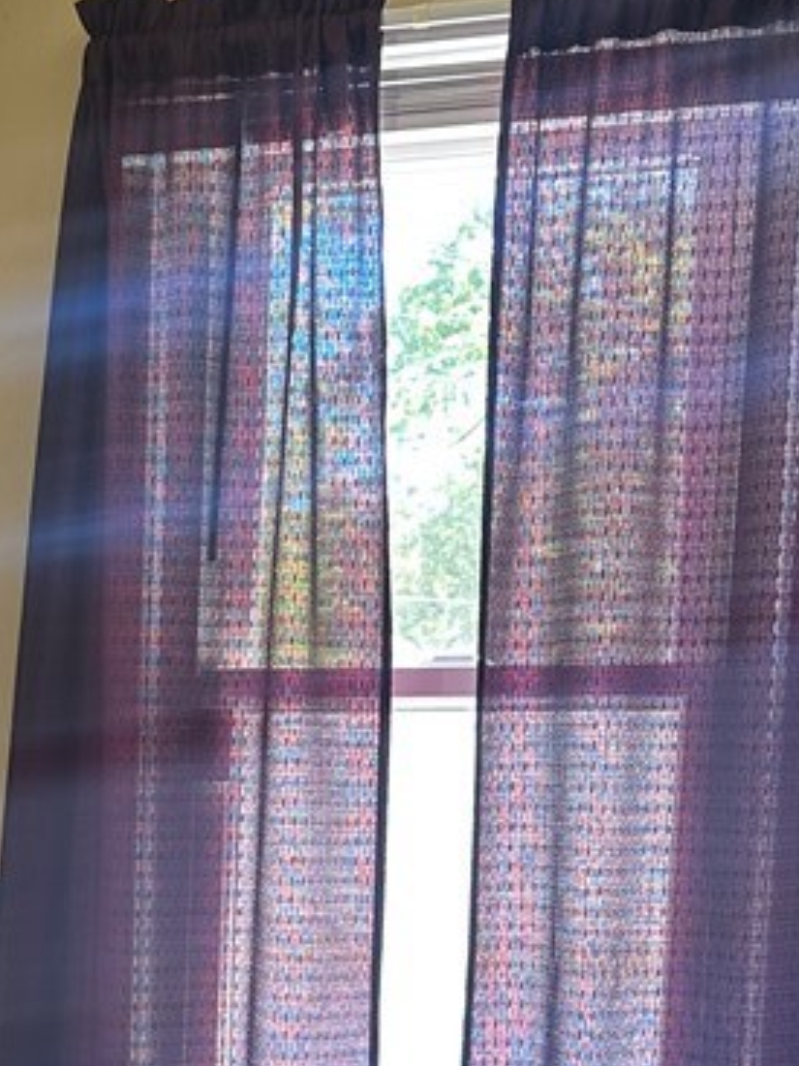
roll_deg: -0.2
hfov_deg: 20.8
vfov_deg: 27.7
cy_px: 1002
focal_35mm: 67
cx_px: -99
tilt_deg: -7.9
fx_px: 2063
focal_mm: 6.86
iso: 125
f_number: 1.78
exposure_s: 1/60
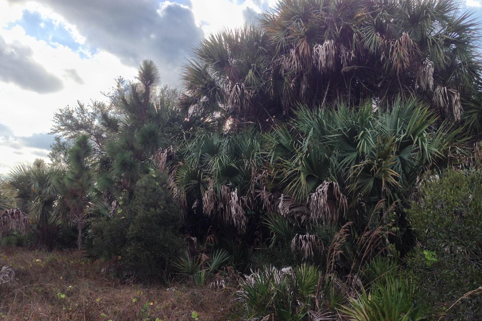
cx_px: 241
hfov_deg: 54.4
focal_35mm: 35
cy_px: 171
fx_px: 469
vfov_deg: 37.8
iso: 50
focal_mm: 4.12
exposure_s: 1/328
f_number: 2.4
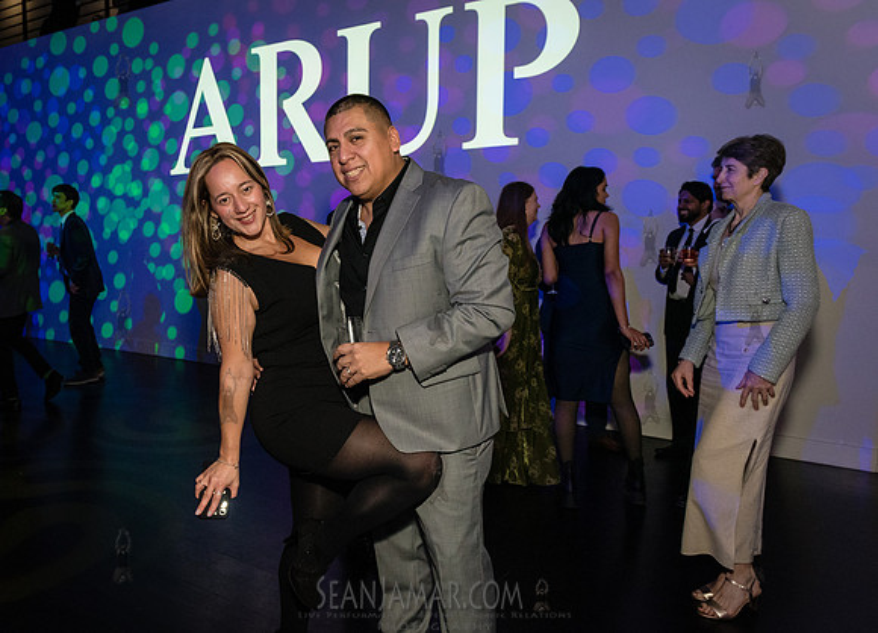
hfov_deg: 62.7
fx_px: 711
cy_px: 307
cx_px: 344
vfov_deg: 47.9
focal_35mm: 28
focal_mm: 24
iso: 5000
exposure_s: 1/160
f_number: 4.5
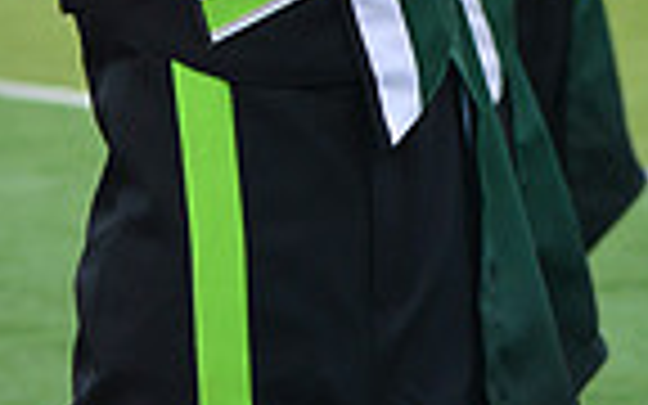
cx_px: 232
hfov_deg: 6.9
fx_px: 5351
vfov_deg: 4.3
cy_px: -459
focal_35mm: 303
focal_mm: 95
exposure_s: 1/640
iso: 200
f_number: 5.6
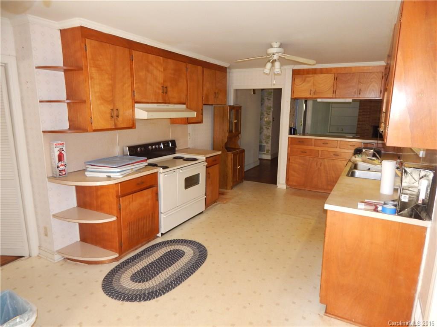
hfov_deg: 76.4
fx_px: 278
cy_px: 164
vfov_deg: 61.1
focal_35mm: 22
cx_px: 218
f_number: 3
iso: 200
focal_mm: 4
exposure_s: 1/30
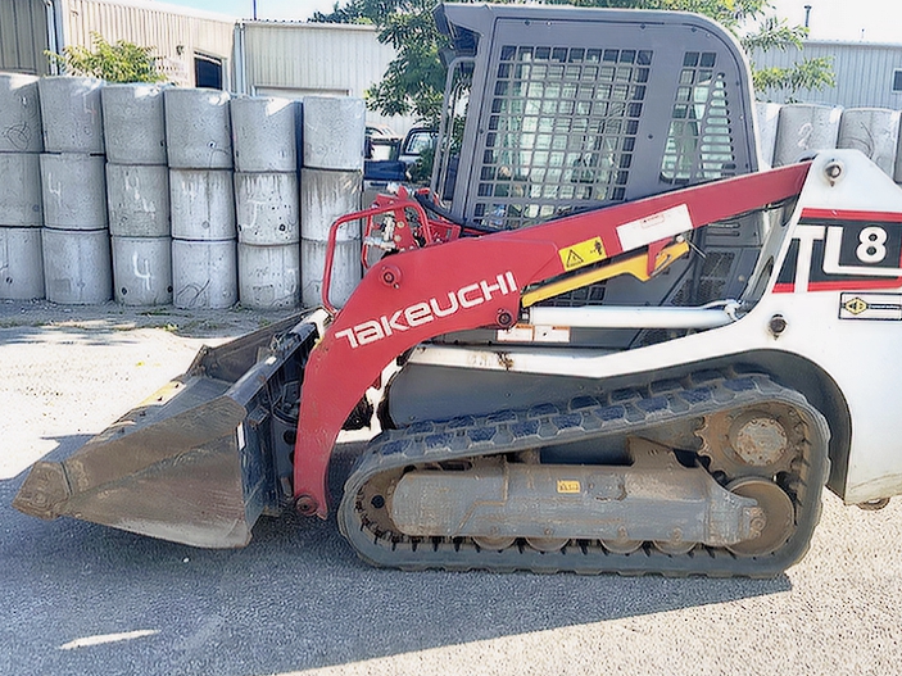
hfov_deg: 55.3
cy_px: 317
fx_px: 860
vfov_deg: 42.9
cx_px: 498
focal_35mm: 33
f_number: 1.8
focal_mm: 3
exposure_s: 1/545
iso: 16
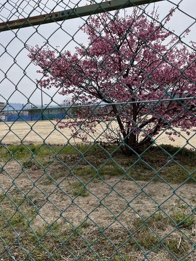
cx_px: 108
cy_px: 99
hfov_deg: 40.6
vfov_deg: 52.1
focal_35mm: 35
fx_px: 265
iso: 50
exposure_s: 1/5848
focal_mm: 5.1
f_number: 1.6
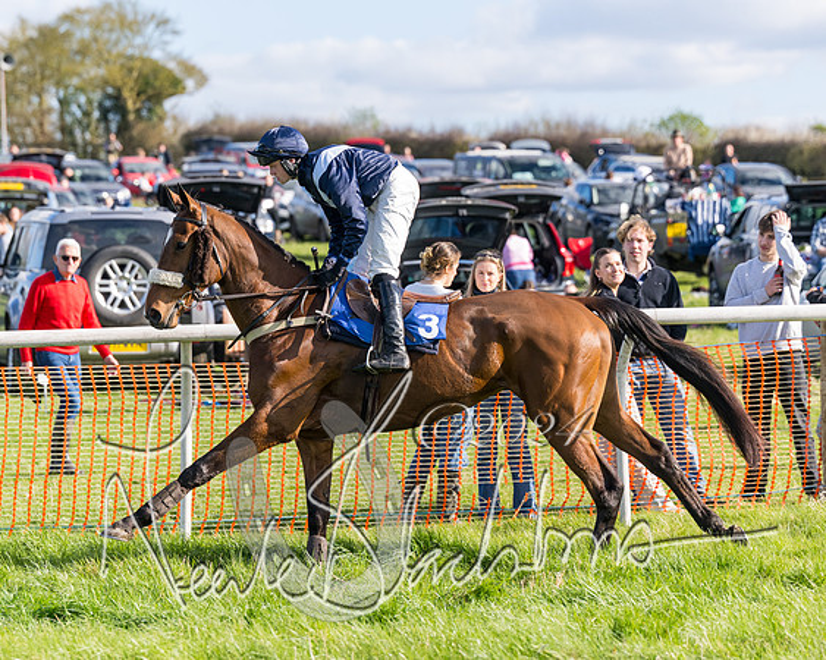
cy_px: 285
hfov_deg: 10.8
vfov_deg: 8.7
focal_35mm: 179
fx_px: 4363
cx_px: 397
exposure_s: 1/2500
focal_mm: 120
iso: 400
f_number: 3.5
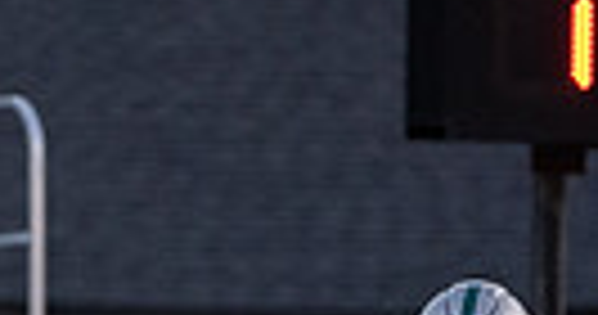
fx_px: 28970
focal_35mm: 1855
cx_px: -13
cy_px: 834
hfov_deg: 1.2
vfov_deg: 0.6
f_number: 5.6
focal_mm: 400
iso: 4000
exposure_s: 1/1000
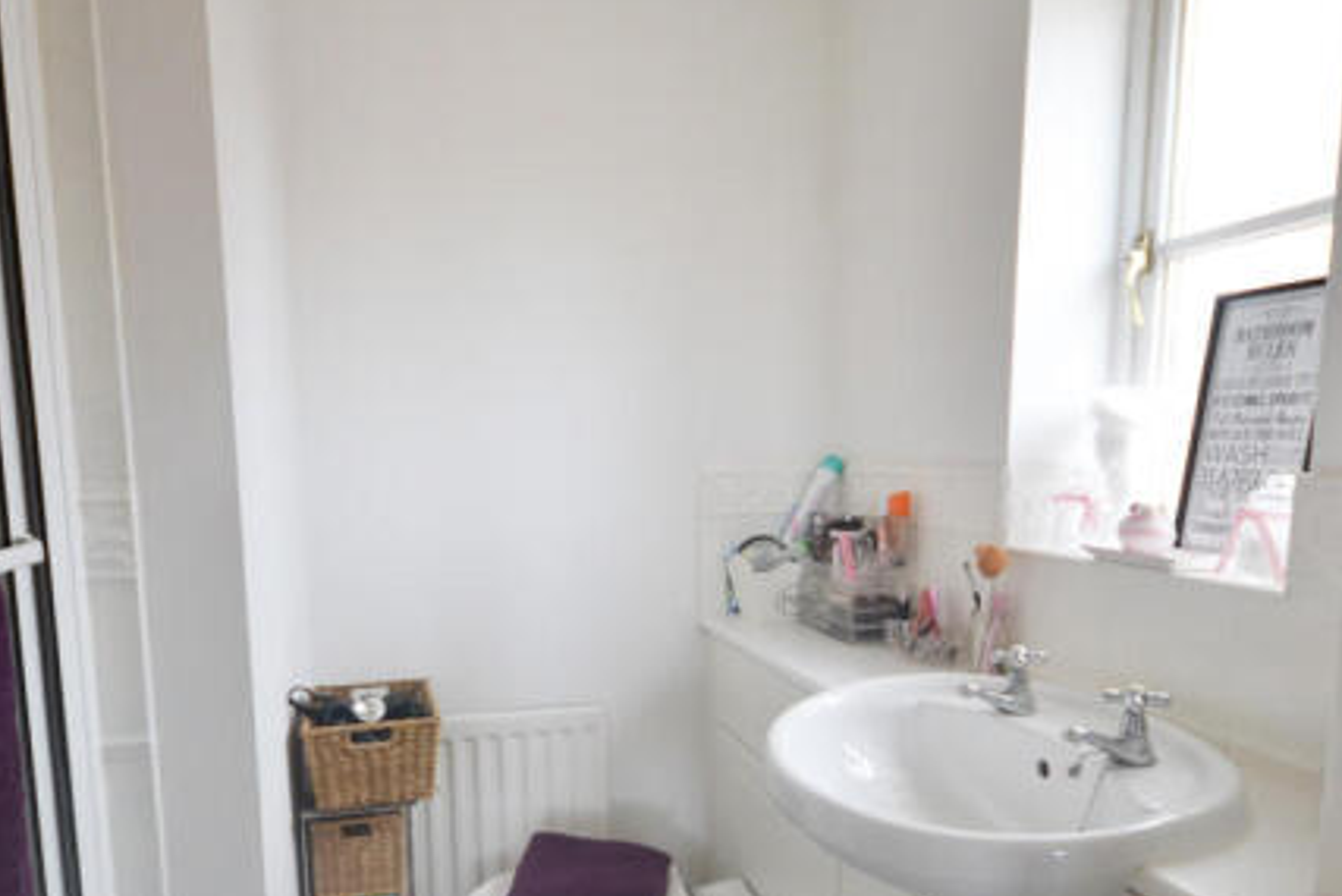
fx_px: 858
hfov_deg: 76.1
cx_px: 665
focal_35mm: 23
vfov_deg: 54.4
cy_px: 574
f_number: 4.5
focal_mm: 10
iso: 400
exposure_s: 1/80
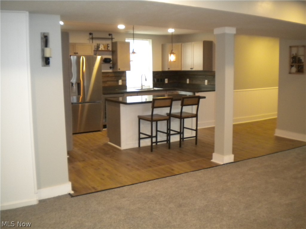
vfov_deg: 40.7
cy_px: 114
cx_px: 153
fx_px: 309
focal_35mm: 35
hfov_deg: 52.6
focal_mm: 6.3
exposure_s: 1/30
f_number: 3.1
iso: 400
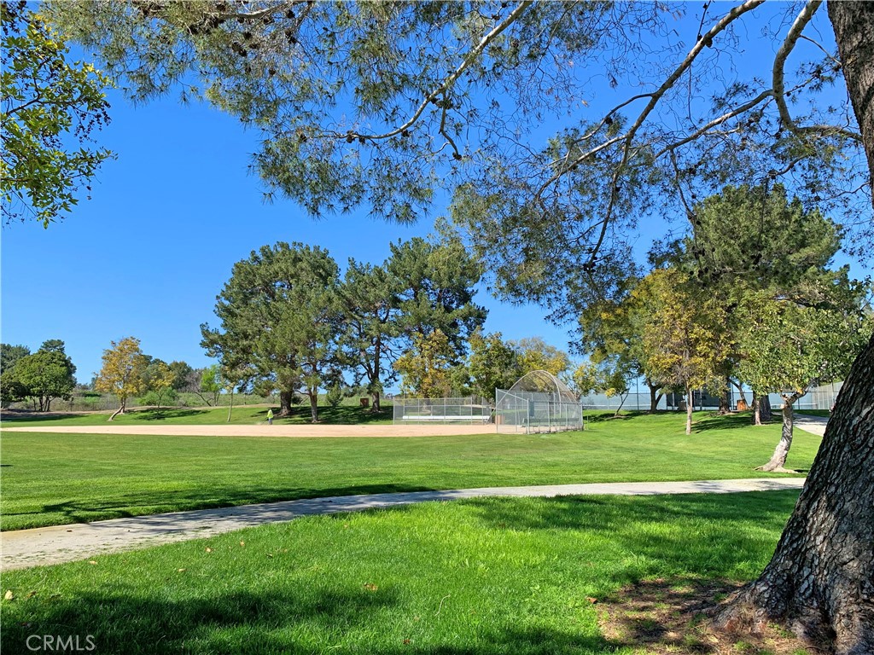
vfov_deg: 53.1
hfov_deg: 67.3
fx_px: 656
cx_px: 437
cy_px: 328
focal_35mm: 26
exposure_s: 1/1332
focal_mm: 4.25
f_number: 1.8
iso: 25
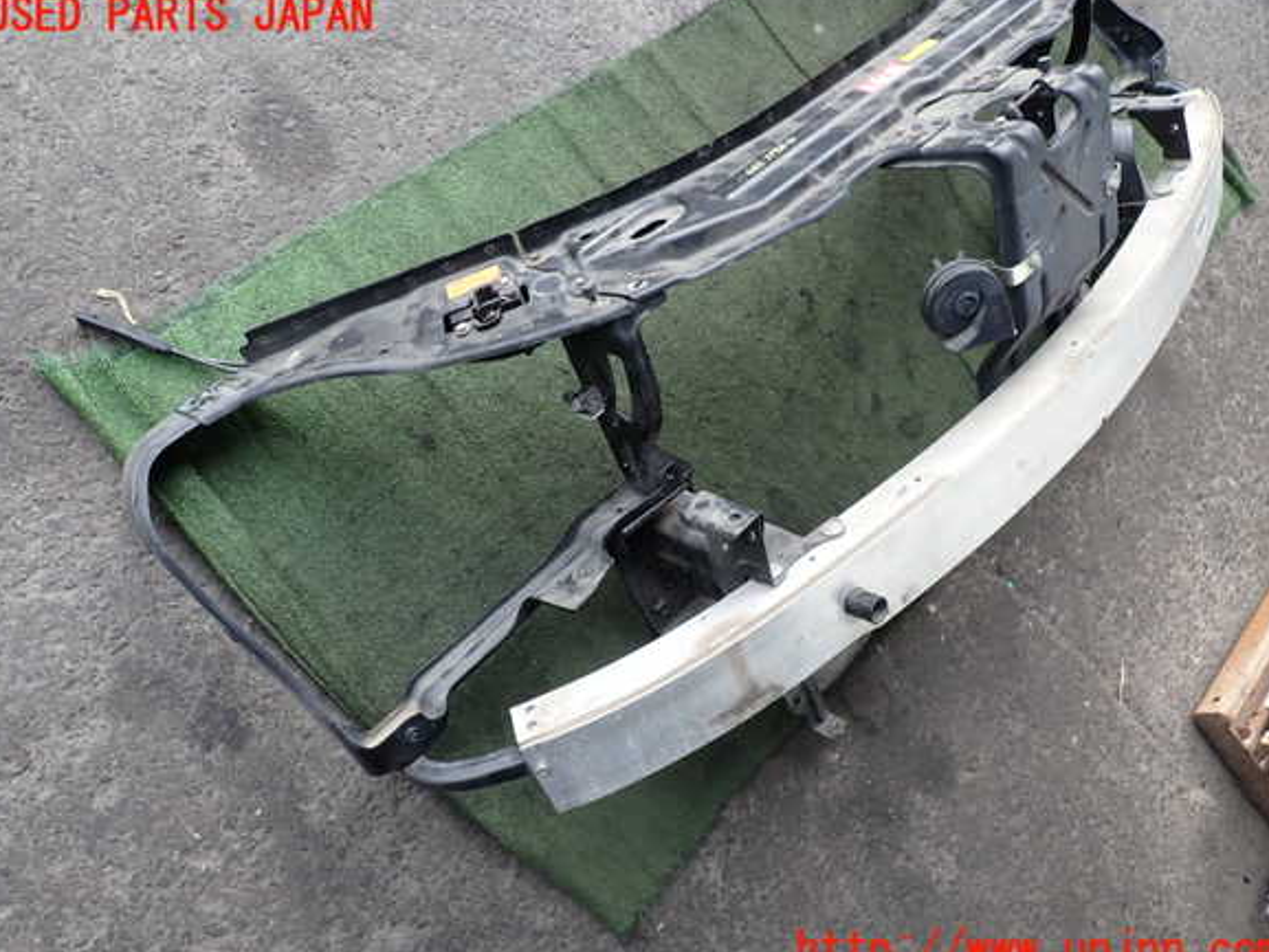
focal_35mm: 26
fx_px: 953
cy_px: 484
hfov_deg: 67.3
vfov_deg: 53.1
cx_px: 633
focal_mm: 4.5
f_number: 2.8
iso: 100
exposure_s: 1/200
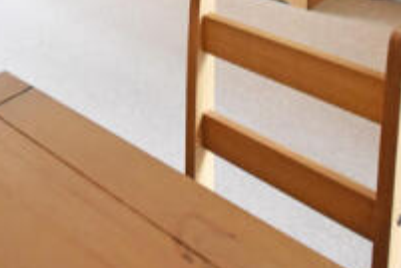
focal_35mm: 49
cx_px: 163
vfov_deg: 22.6
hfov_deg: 40.2
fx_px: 546
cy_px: -131
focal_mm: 10
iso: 2000
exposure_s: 1/40
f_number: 4.5
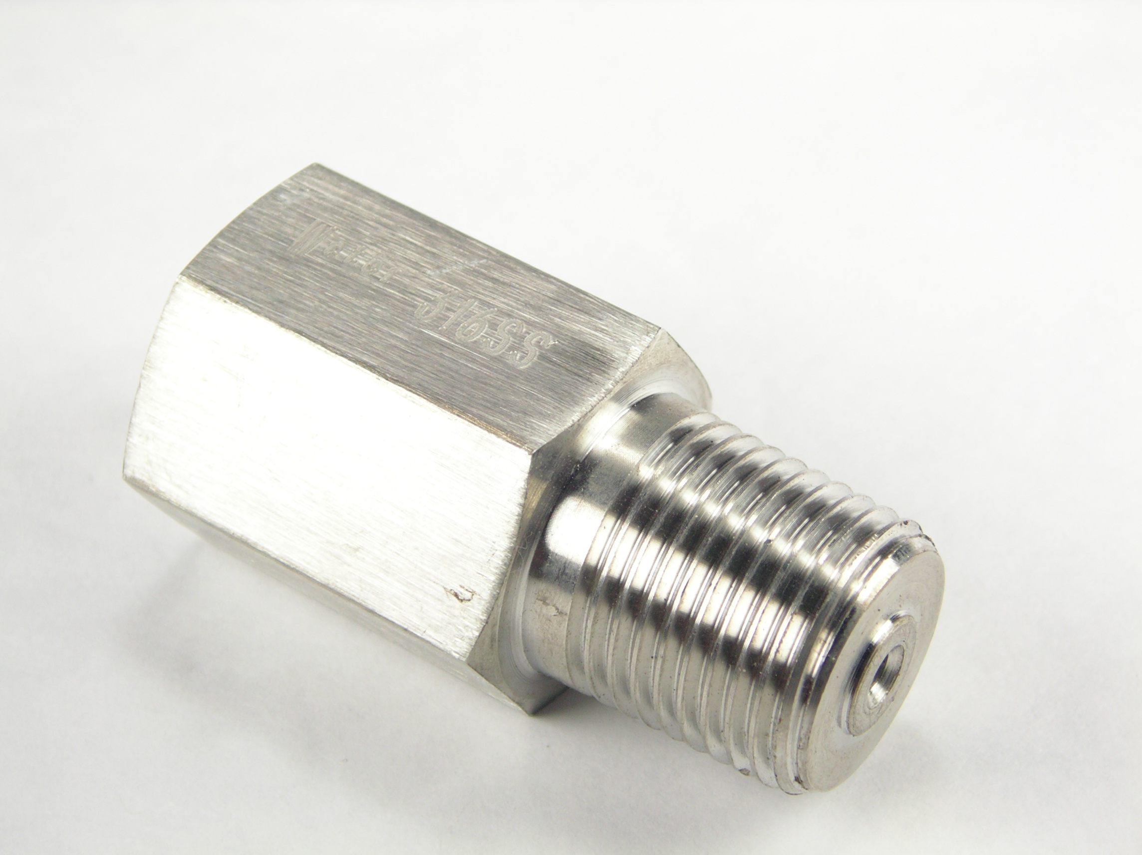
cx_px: 571
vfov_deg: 17.1
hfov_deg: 22.8
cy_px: 428
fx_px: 2835
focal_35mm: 86
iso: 50
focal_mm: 13.3
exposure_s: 1/160
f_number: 3.7
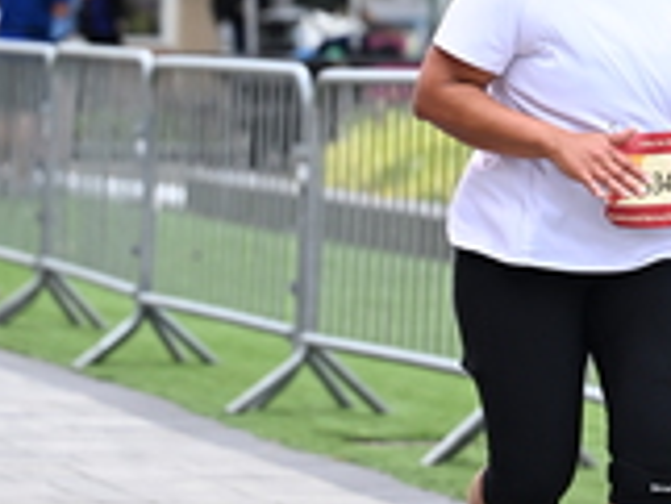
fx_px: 5994
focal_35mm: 309
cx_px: 623
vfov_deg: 4.8
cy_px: -117
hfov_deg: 6.4
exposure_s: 1/2000
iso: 640
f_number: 2.8
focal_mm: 94
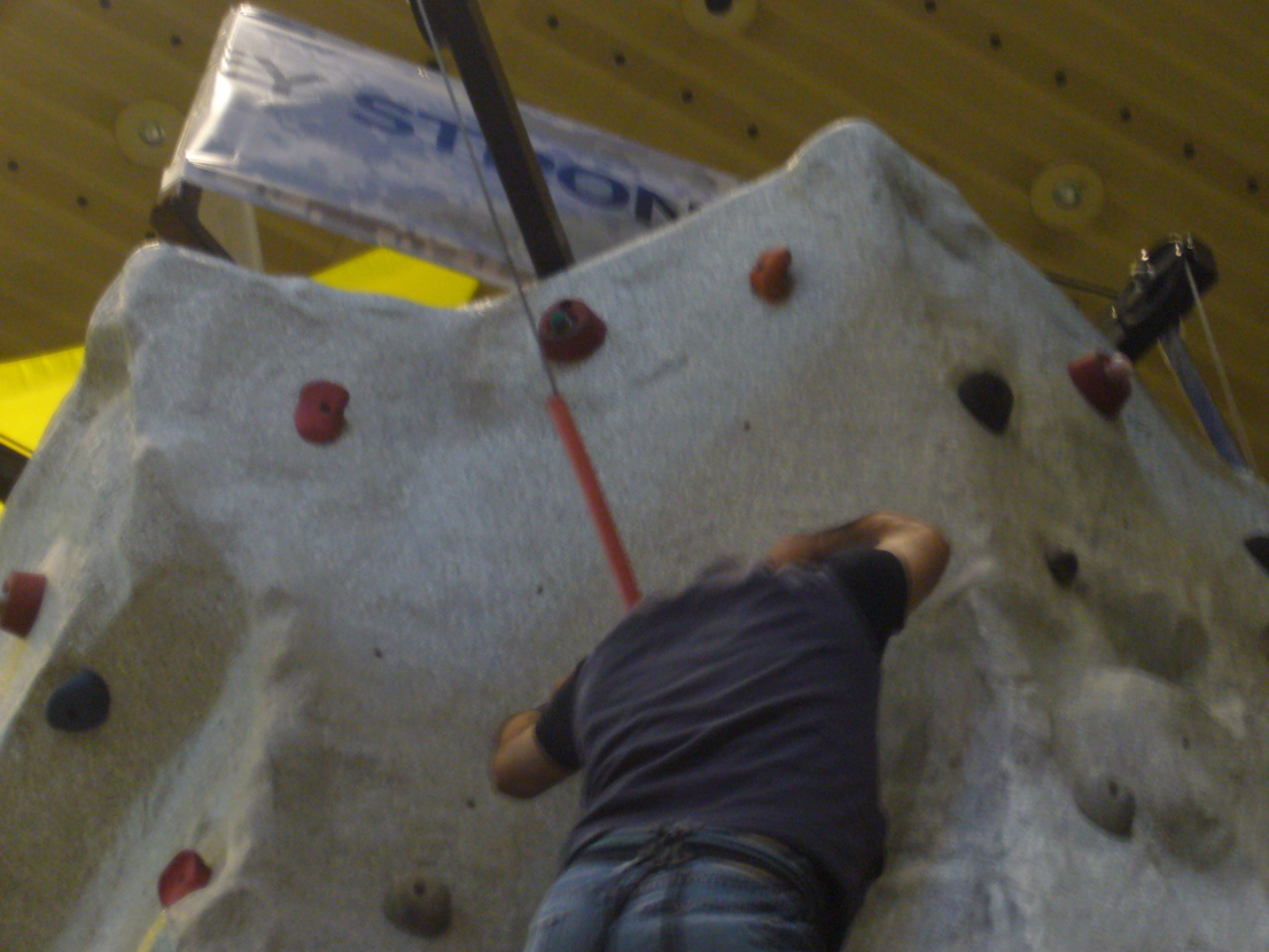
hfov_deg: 18.7
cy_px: 476
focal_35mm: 105
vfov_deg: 14.1
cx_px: 634
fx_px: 3850
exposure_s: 1/8
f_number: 5
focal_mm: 17.4
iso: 200
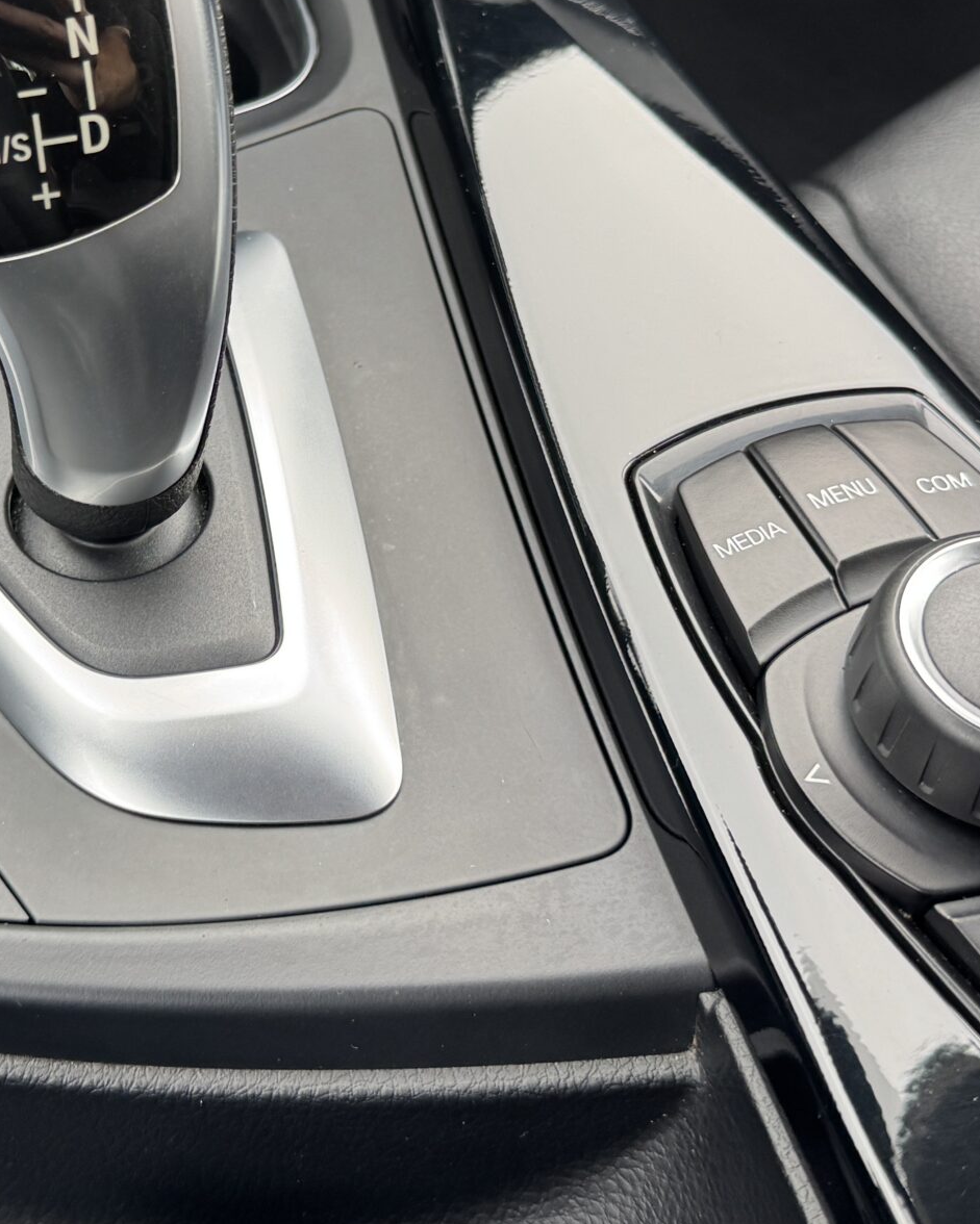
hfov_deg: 29.2
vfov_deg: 36.3
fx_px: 1849
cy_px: 403
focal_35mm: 51
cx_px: 246
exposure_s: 1/121
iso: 125
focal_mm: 6.76
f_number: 1.78
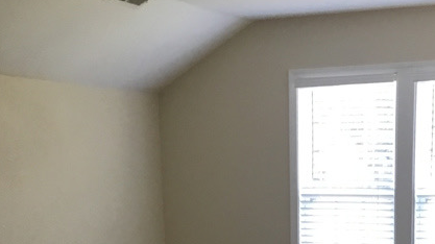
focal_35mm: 83
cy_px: 363
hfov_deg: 25.5
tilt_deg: -9.6
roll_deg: +1.3
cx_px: 290
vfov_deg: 13.7
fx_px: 957
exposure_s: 1/30
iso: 32
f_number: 2.4
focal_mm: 3.3
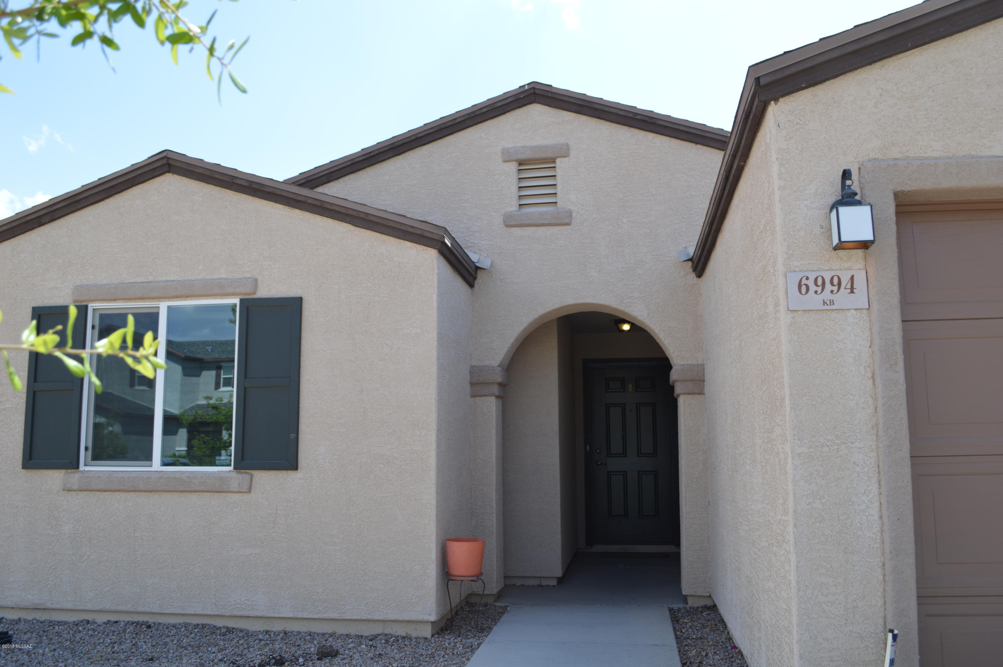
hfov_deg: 62.0
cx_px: 502
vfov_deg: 43.5
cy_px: 334
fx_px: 835
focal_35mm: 30
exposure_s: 1/200
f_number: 7.1
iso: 100
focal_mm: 20
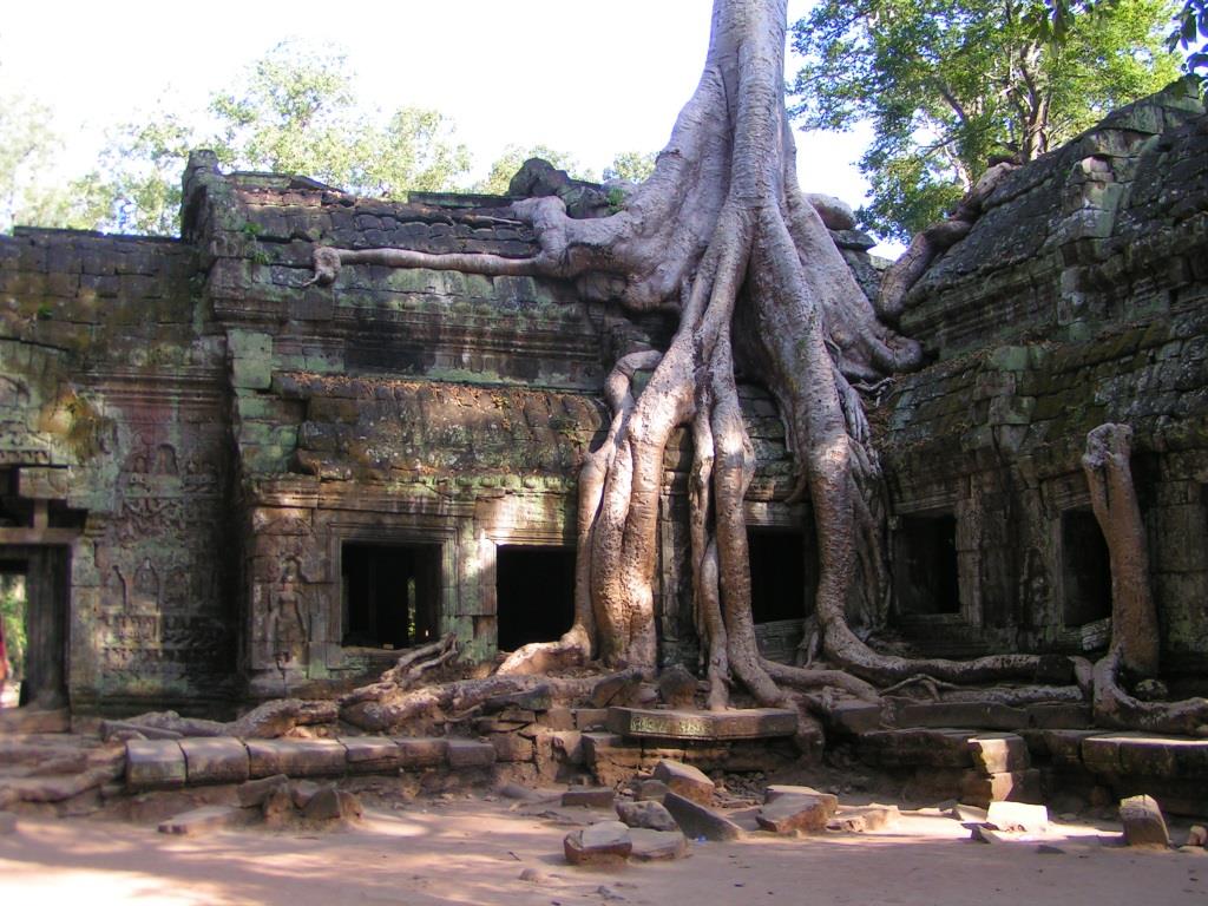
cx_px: 604
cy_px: 453
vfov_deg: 37.7
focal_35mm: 38
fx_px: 1326
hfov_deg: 49.0
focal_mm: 5.8
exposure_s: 1/80
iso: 50
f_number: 4
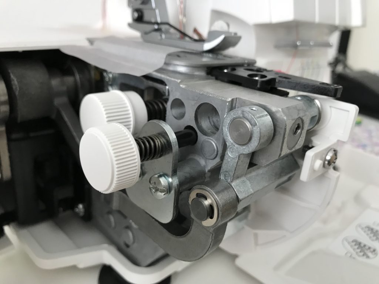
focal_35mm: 28
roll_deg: -4.3
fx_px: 307
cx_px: 190
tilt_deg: -21.7
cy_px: 142
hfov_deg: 63.4
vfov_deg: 49.7
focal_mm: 3.99
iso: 40
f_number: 1.8
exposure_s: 1/31
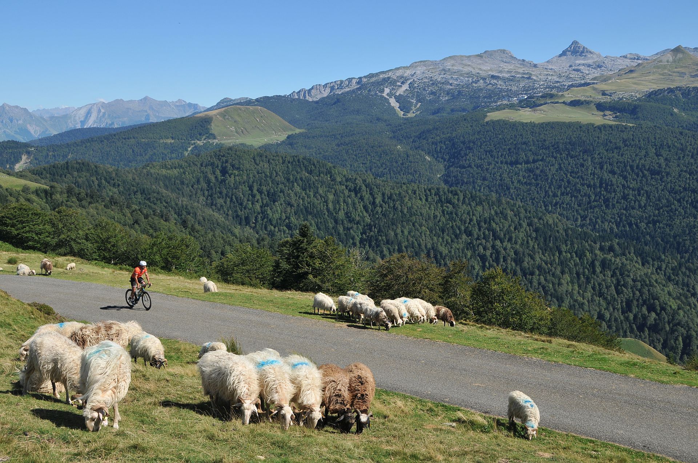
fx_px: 755
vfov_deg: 34.1
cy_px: 232
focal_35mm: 39
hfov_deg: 49.6
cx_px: 349
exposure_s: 1/500
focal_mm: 26
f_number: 8
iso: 200
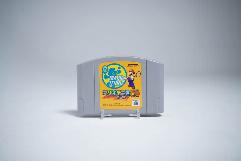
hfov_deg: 49.6
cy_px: 80
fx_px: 261
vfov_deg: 34.2
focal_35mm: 39
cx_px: 120
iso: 400
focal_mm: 39
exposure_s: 1/40
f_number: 4
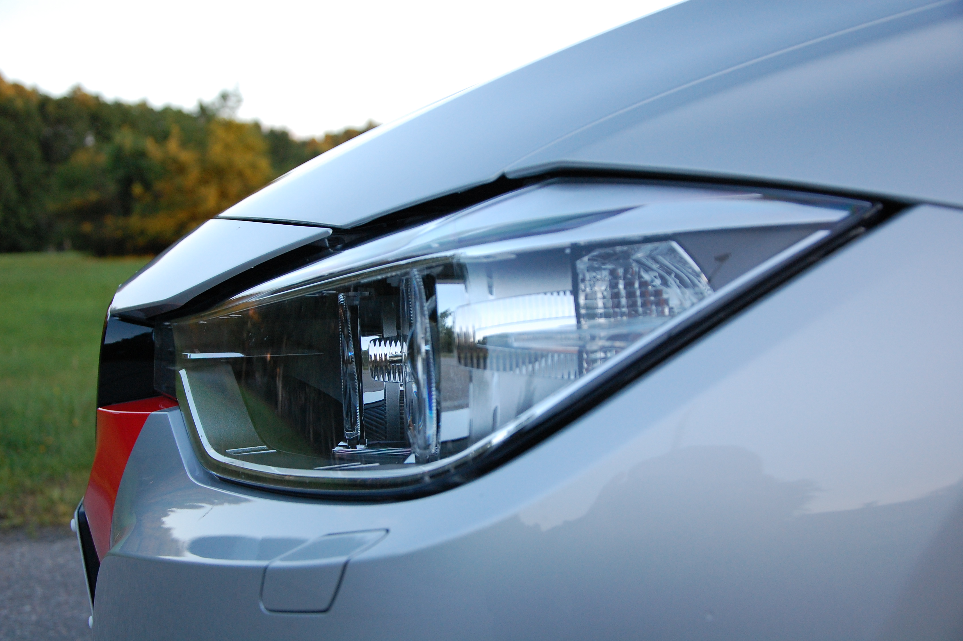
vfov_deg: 29.8
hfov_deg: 43.6
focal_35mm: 45
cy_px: 320
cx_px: 482
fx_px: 1203
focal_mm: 30
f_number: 4.2
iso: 800
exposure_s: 1/250
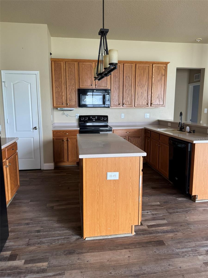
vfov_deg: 71.6
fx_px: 192
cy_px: 139
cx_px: 104
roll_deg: -0.3
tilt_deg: -7.9
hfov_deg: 56.8
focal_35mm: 24
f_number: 1.78
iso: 200
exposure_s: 1/121
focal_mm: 6.76
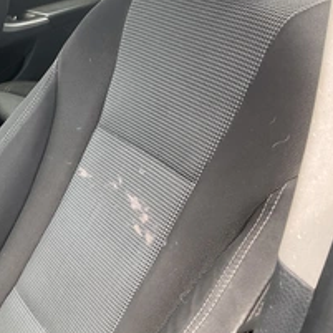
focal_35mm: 51
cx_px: 10
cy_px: 169
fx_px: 555
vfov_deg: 33.4
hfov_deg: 31.2
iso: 50
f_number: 1.8
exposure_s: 1/122
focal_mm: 3
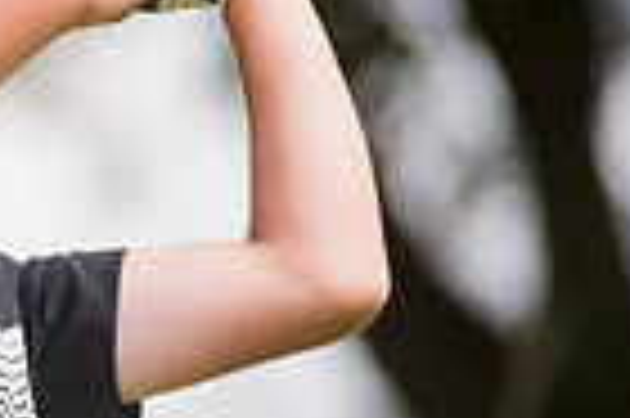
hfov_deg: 1.7
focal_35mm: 1242
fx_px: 21709
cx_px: -662
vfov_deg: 1.1
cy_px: 209
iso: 400
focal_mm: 300
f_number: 4.5
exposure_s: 1/2000
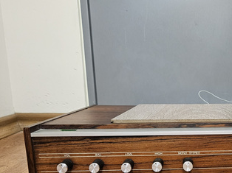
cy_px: 137
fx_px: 295
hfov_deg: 40.2
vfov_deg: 32.0
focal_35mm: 44
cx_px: 203
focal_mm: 5.4
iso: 800
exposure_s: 1/50
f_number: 1.8
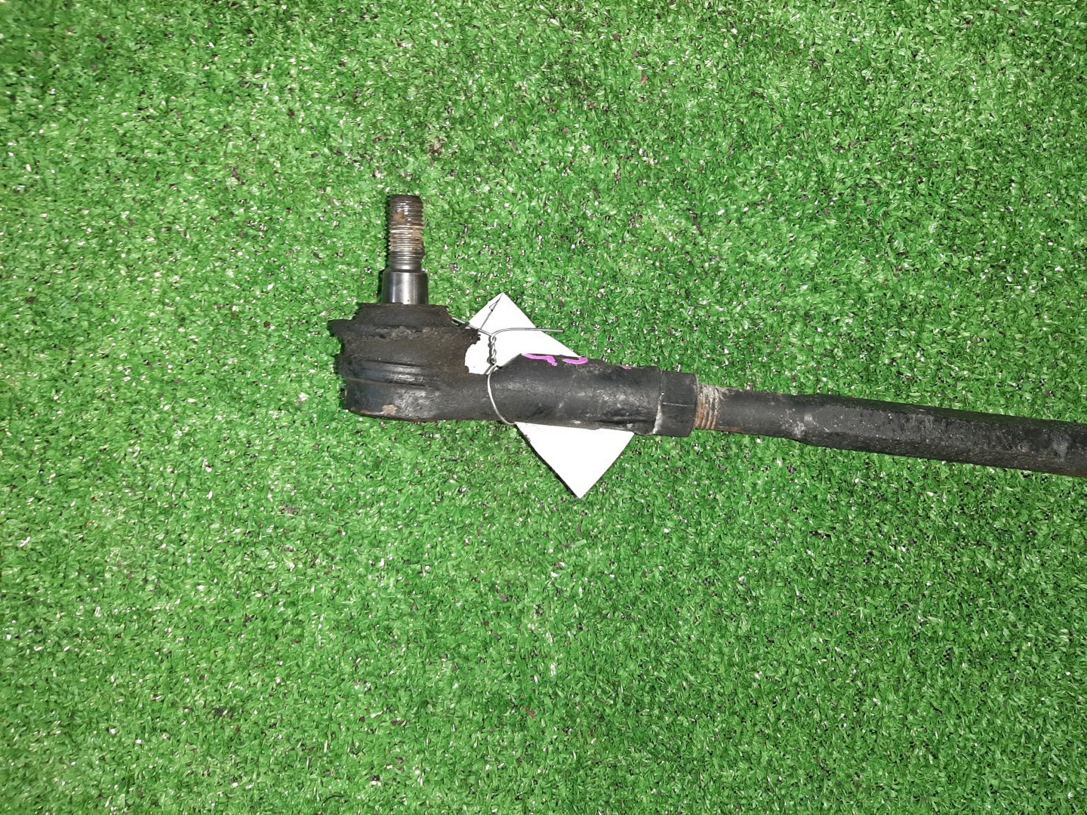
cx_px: 544
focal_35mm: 26
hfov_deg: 67.3
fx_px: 816
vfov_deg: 53.1
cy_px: 408
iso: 196
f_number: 1.7
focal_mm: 3.93
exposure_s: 1/50
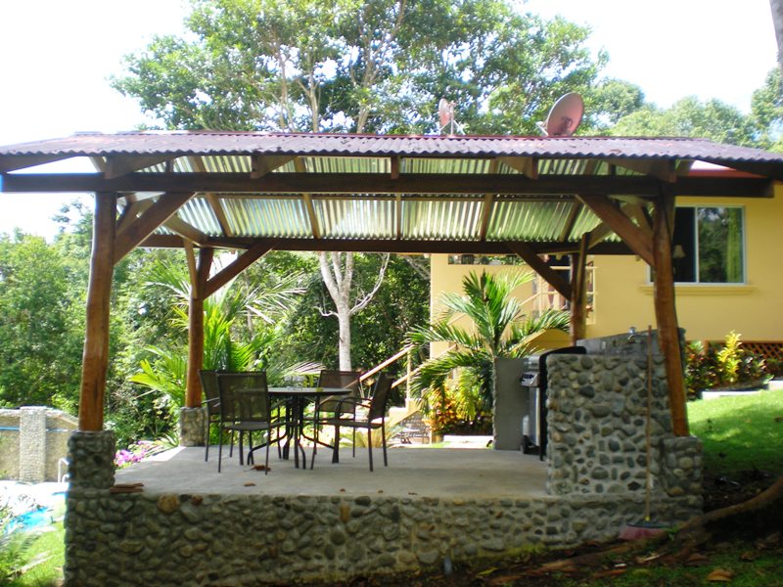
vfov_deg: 37.7
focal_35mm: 38
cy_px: 294
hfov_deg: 49.0
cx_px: 392
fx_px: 860
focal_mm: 6.3
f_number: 3.1
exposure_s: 1/180
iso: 64
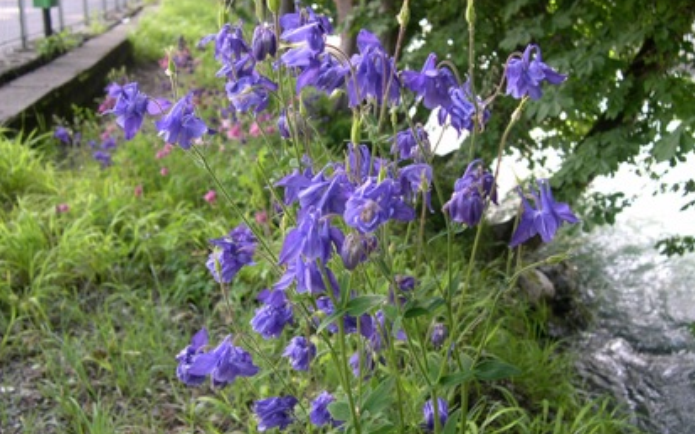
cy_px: 258
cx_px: 350
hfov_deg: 48.2
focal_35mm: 41
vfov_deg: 31.2
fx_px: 776
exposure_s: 1/60.1
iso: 100
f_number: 2.8
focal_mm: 8
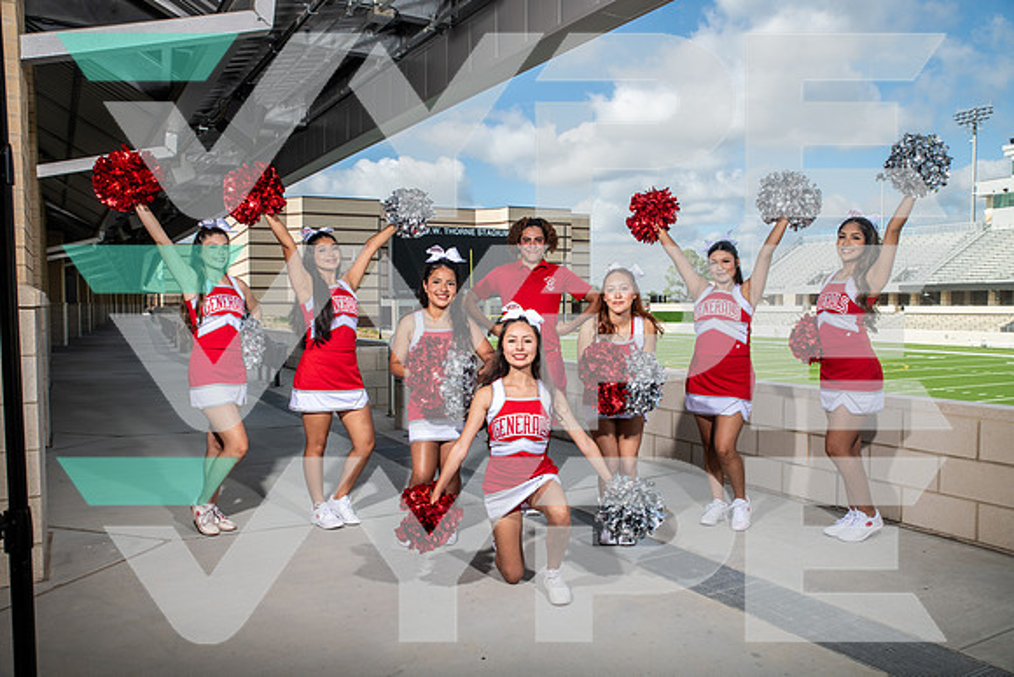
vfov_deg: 43.6
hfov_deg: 61.9
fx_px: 845
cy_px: 338
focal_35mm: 30
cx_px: 507
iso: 100
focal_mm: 30
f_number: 7.1
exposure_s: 1/320
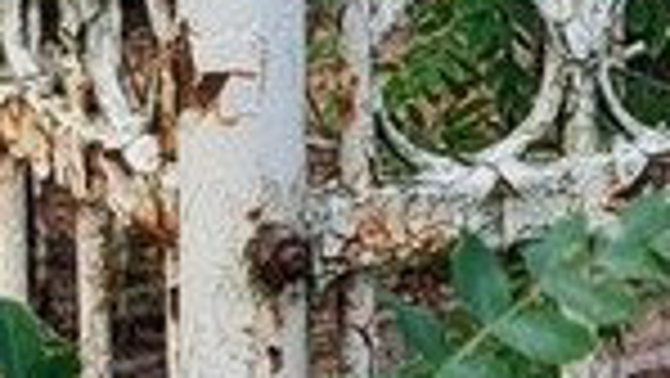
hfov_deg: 11.5
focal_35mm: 187
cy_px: -140
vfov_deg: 6.4
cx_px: 396
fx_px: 3324
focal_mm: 6.04
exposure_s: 1/100
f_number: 1.9
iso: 73
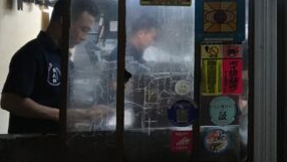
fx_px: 860
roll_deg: -0.7
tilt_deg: +3.3
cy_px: -3
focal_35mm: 113
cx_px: 420
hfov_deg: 17.2
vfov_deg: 10.6
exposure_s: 1/30
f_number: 2.2
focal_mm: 4.15
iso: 80
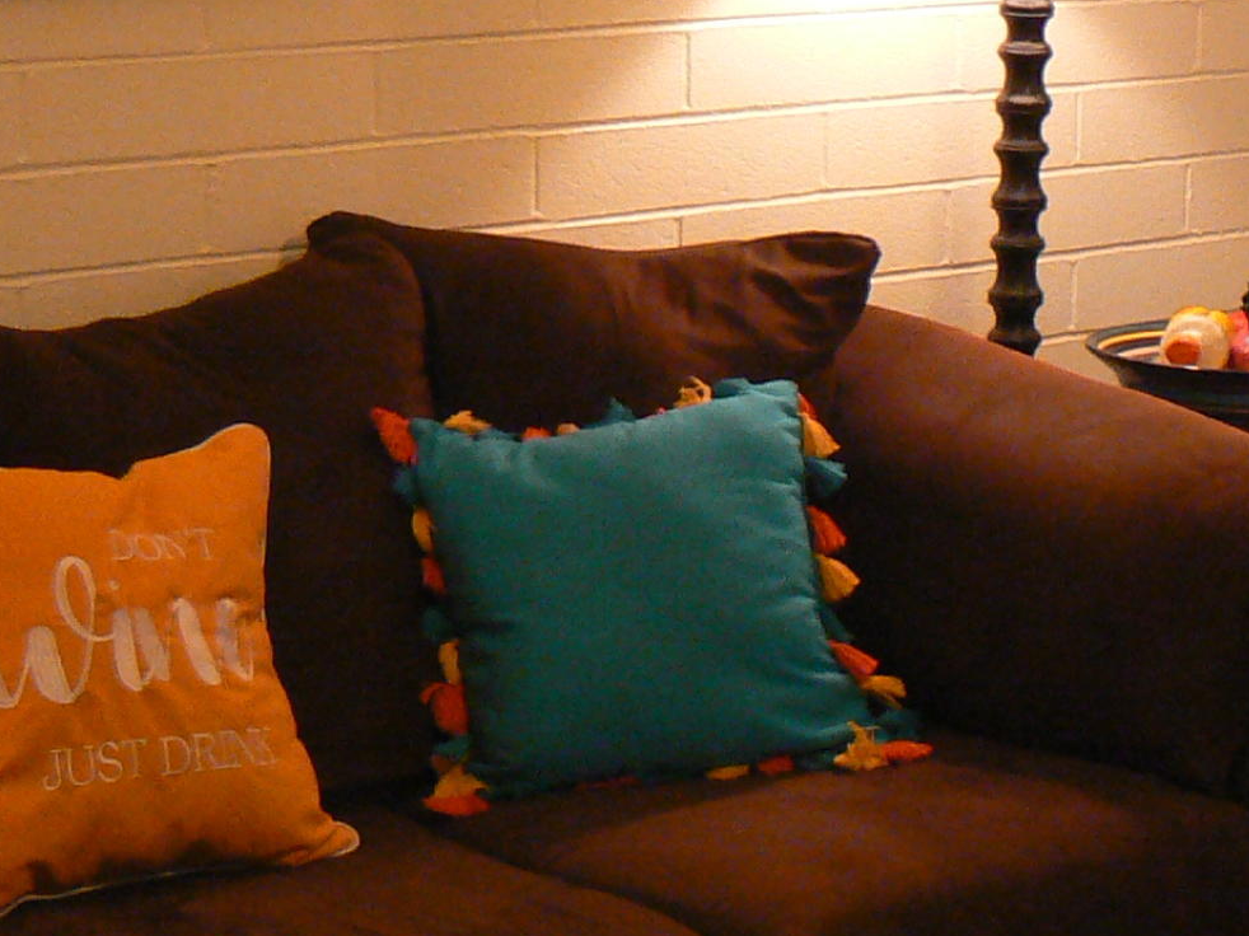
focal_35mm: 110
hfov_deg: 17.1
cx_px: 1492
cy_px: 207
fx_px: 3968
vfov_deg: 13.4
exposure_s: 1/25
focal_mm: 6
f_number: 2.8
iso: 200
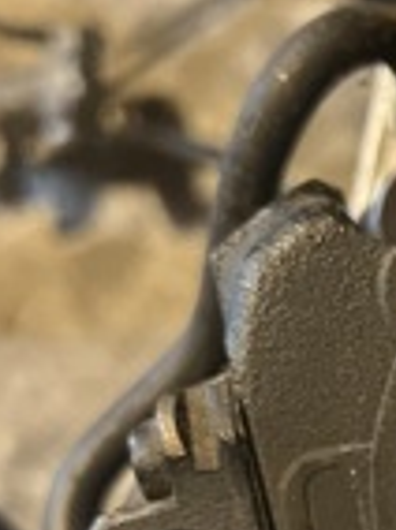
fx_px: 1346
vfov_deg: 21.1
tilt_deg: -73.2
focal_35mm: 88
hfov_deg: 15.1
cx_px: 648
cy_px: 590
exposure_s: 1/35
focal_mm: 5.7
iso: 640
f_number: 1.5
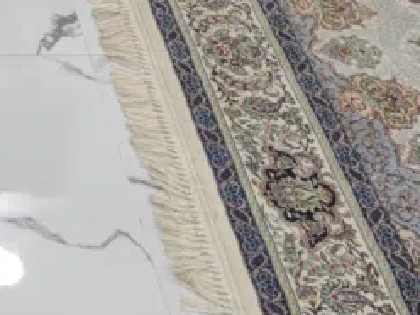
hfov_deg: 18.4
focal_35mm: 95
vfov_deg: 14.4
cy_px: -171
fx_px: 1153
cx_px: -202
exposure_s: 1/60.8
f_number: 2
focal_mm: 8.72
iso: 400
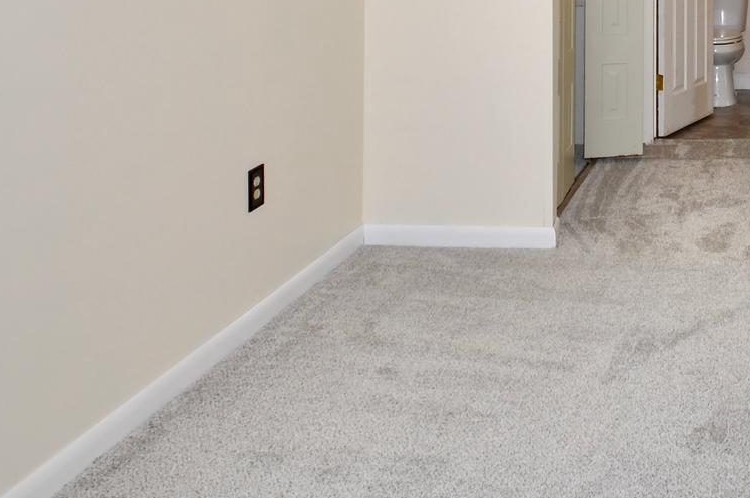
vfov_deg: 28.4
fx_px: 853
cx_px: 740
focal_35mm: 41
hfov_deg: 41.6
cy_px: -97
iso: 100
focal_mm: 10
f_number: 4
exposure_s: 1/60
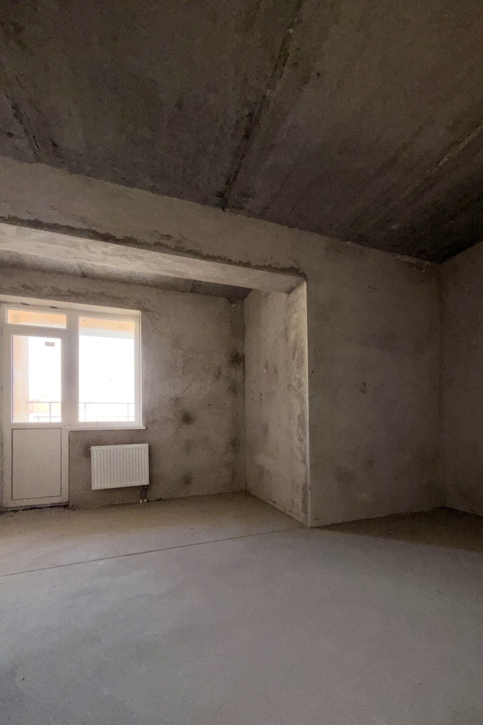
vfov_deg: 92.5
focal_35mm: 17
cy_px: 420
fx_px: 342
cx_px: 295
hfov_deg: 69.5
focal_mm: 2.22
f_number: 2.2
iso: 64
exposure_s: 1/60
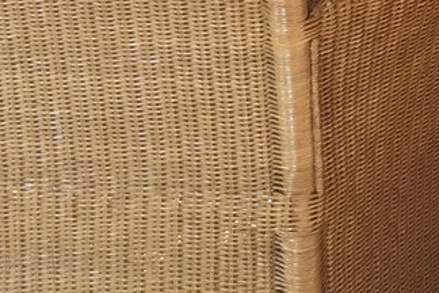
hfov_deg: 11.7
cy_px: -482
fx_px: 1853
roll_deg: -0.5
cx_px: 944
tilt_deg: -3.5
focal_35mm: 152
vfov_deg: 8.1
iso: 50
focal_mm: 4.15
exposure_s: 1/100
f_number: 2.2
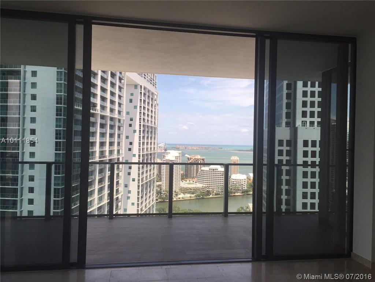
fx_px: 314
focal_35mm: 29
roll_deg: -1.8
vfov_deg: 48.2
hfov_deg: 61.7
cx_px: 188
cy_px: 141
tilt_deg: +1.4
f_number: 2.2
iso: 64
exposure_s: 1/2083
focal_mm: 4.15
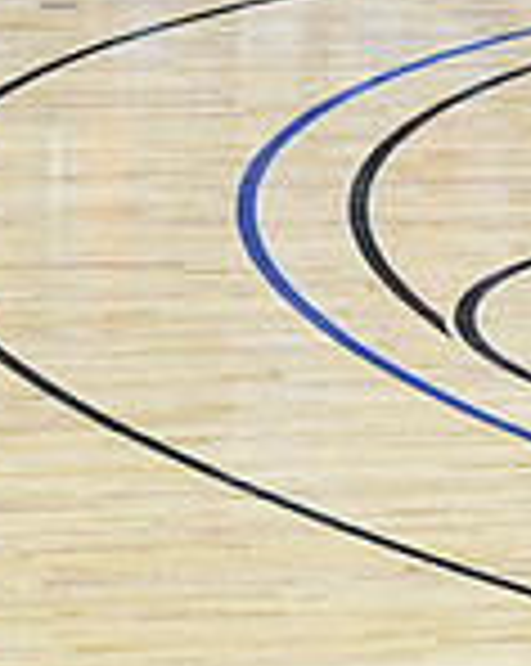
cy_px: 299
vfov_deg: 5.0
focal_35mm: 386
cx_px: -706
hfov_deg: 3.9
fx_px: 7598
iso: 3200
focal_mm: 70
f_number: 2.8
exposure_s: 1/400
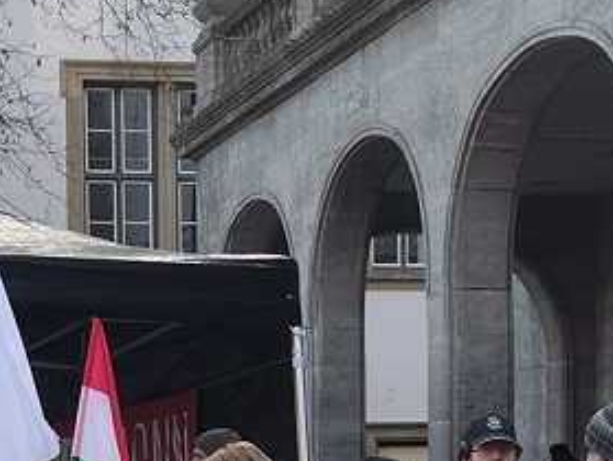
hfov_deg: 15.3
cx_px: 169
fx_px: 2270
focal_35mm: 128
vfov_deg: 11.1
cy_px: 704
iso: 50
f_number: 1.6
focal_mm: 5.56
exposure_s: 1/467
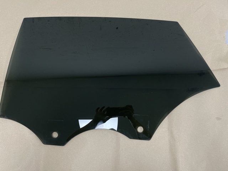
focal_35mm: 25
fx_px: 165
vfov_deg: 54.9
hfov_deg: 69.4
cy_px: 86
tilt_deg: -78.4
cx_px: 114
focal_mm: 5.1
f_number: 1.6
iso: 100
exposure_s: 1/100
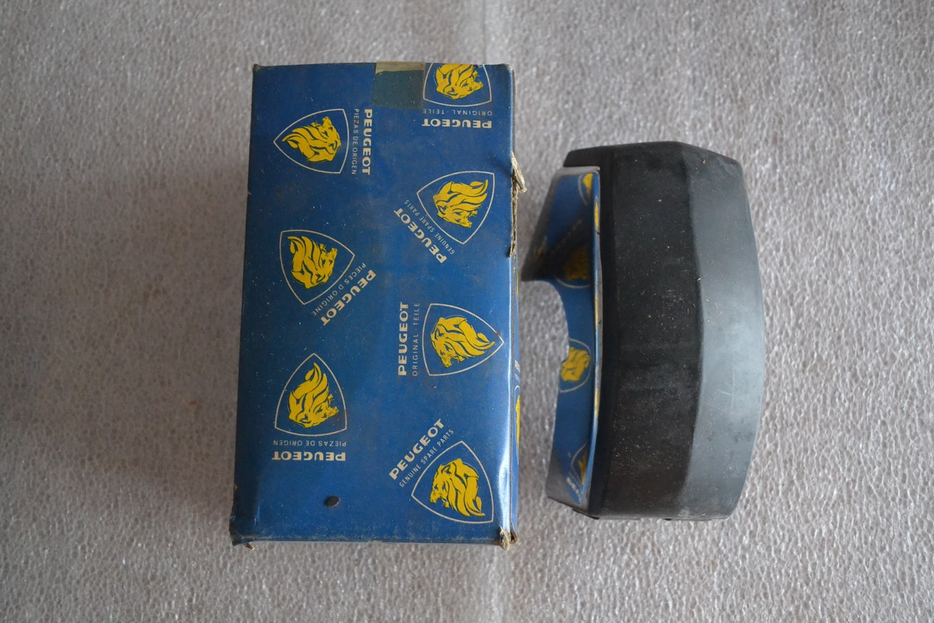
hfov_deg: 53.1
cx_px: 467
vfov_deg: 36.9
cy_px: 312
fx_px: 934
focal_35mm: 36
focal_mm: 24
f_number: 4
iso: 3200
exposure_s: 1/60
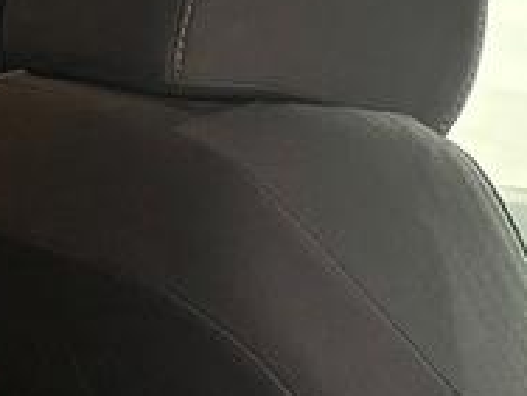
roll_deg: -4.1
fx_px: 2695
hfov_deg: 11.2
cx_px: 322
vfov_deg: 8.4
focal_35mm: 177
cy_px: 320
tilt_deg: -7.1
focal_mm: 5.96
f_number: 1.6
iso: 125
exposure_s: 1/123
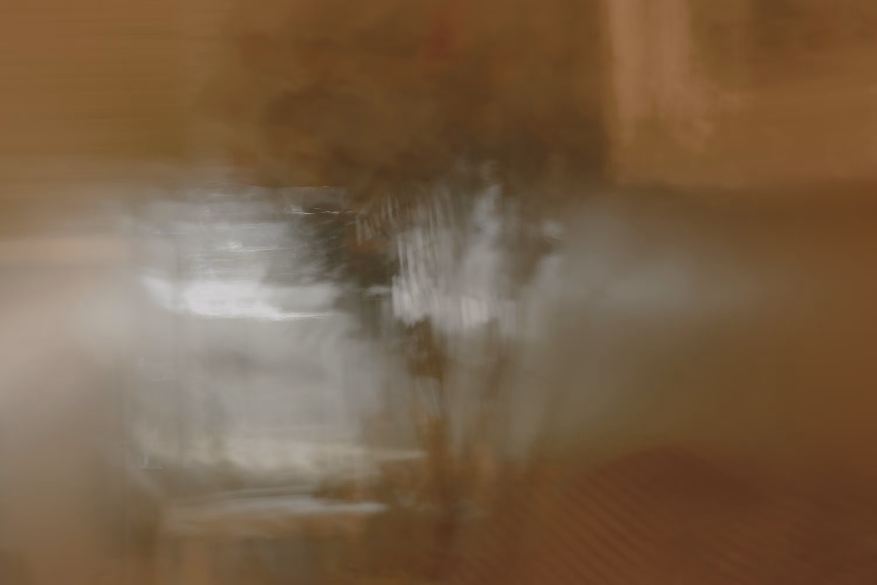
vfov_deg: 16.6
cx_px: 438
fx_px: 2010
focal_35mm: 82
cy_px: 292
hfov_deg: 24.6
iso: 100
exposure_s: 10
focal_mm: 55
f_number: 11
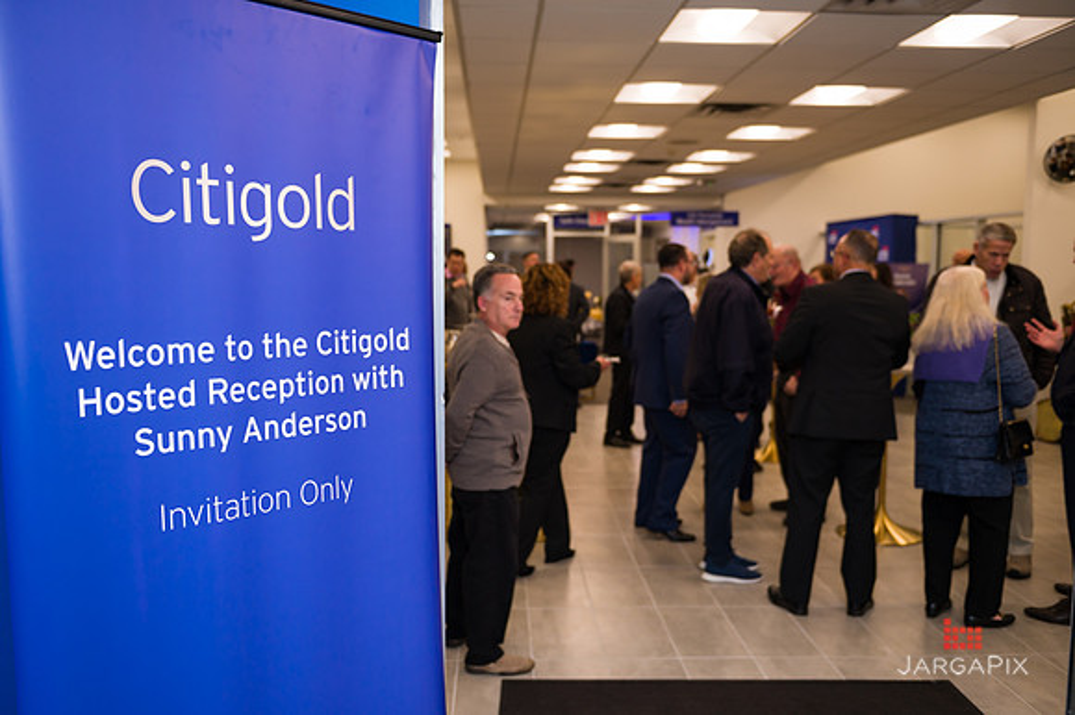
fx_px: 955
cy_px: 358
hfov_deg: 58.7
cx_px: 538
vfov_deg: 41.1
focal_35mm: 32
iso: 400
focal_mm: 32
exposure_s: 1/200
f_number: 3.2
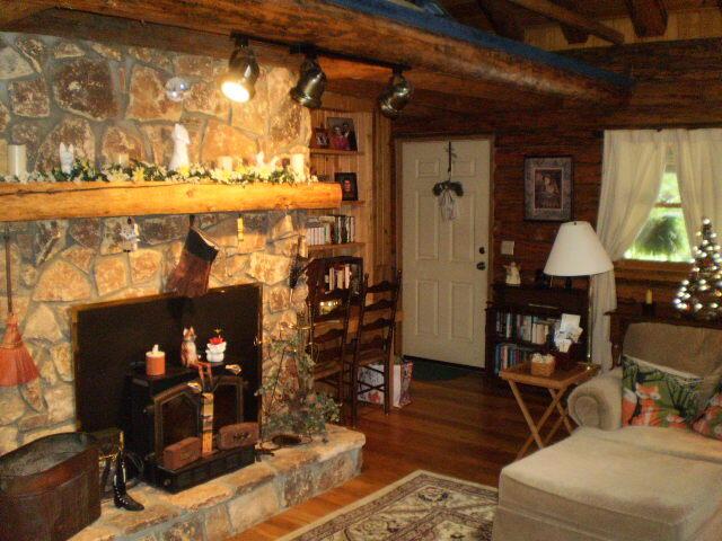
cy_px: 270
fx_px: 751
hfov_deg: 51.4
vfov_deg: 39.7
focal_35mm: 36
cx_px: 361
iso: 400
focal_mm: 6.3
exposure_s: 1/30
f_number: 3.1
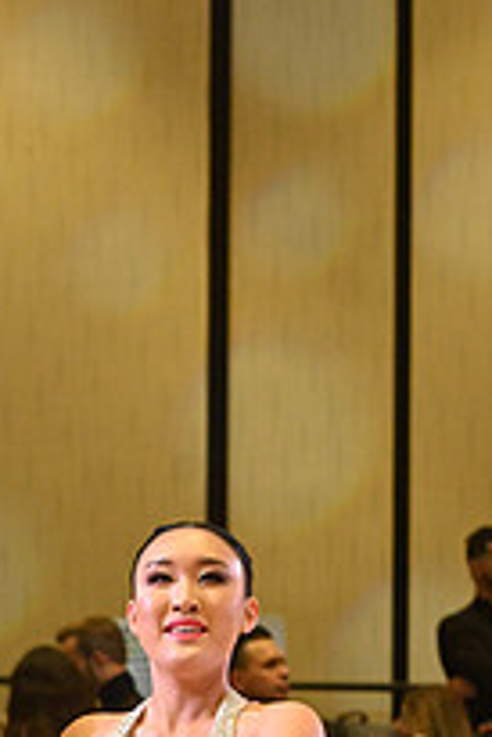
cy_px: 1032
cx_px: 38
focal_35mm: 289
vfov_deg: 7.0
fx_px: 5914
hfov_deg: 4.8
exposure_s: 1/400
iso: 4000
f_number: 5.6
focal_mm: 102
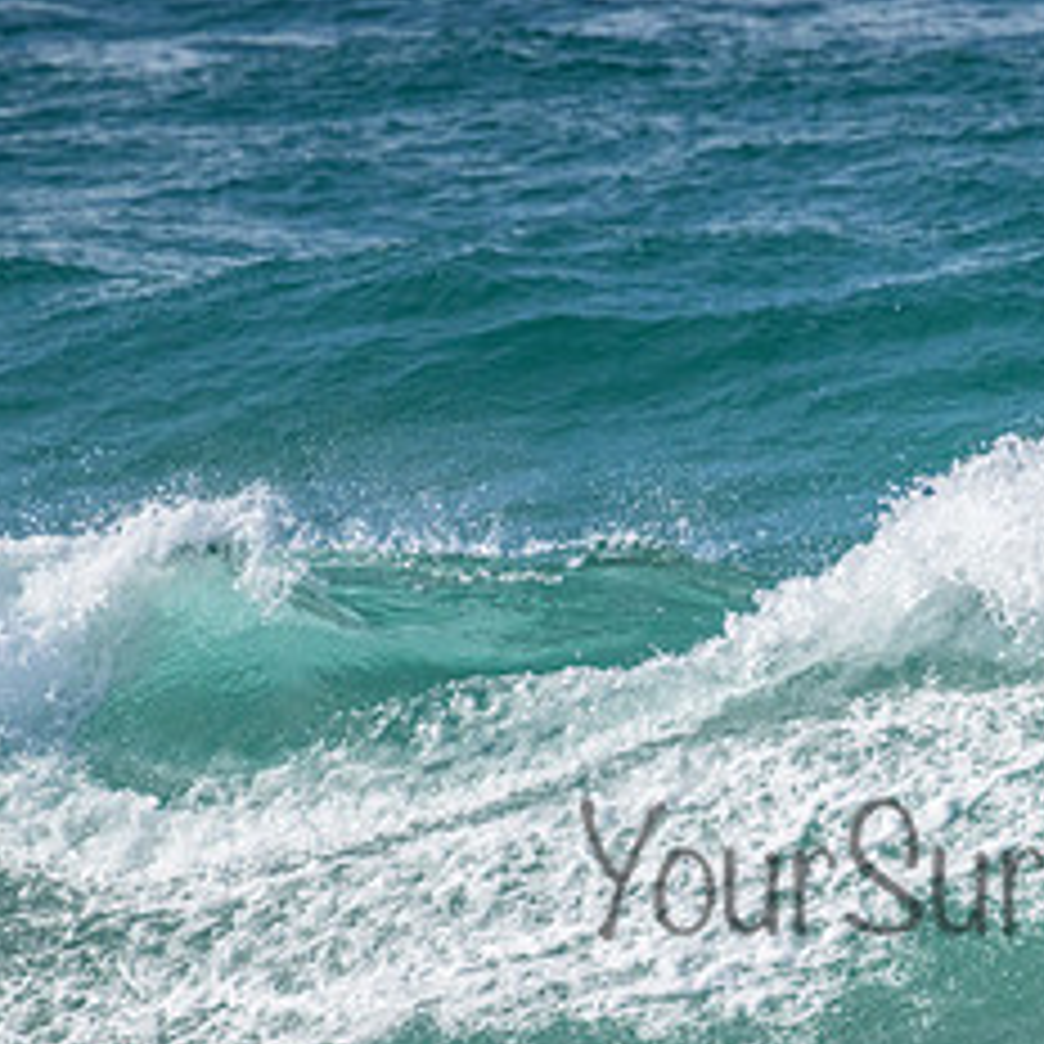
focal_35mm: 1701
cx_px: 1044
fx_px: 58041
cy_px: 830
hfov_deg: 1.0
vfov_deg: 1.0
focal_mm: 800
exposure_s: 1/1600
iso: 2500
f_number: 11
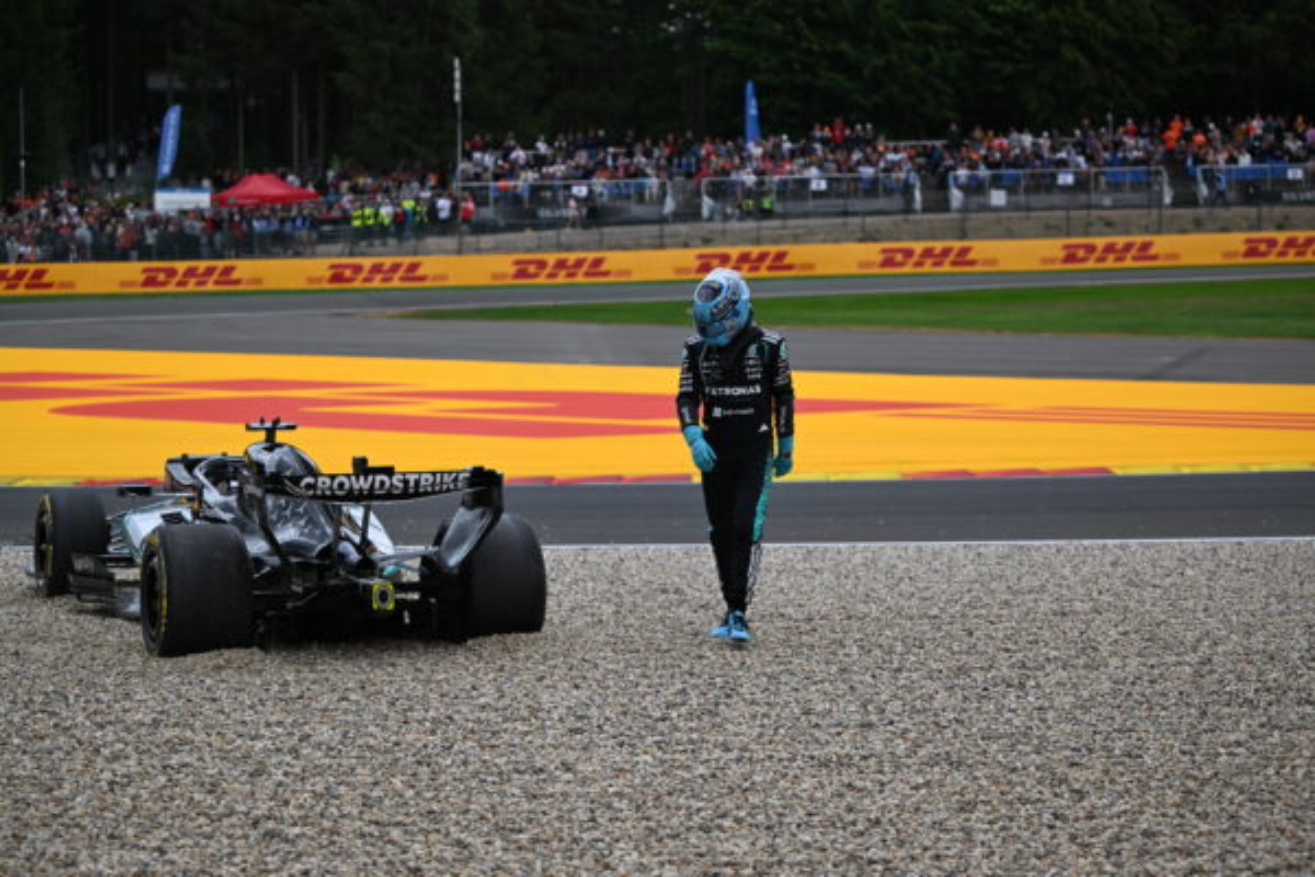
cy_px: 438
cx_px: 658
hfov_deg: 28.8
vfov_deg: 19.5
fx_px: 2557
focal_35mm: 70
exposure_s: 1/1600
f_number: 3.2
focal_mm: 70
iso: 200
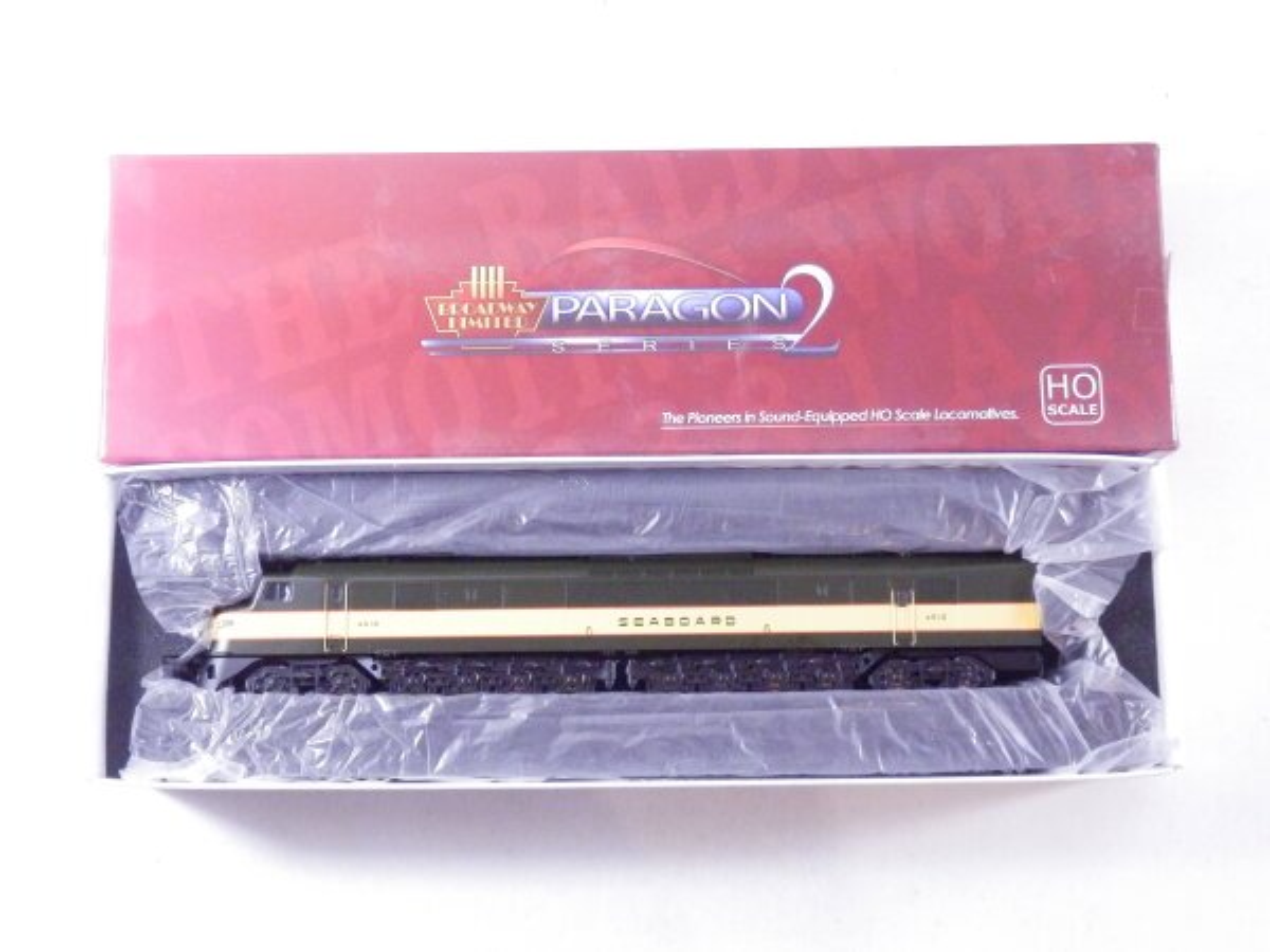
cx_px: 635
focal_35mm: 45
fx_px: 1651
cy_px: 476
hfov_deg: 42.1
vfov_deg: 32.2
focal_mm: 8
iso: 1600
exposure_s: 1/160
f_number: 3.8
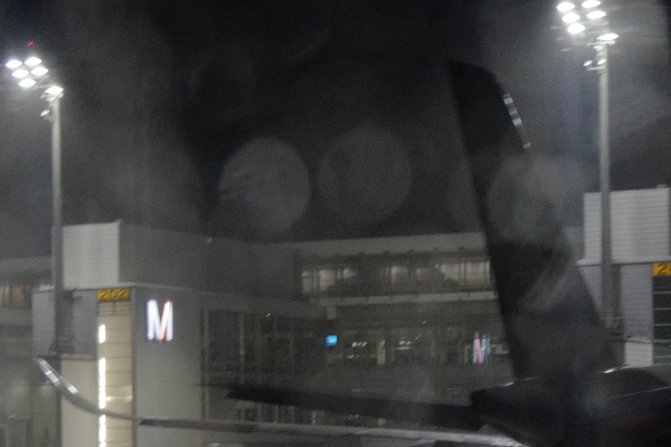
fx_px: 2106
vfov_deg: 12.0
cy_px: 439
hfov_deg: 17.8
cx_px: 618
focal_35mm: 113
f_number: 3.5
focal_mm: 18
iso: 1250
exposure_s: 1/50
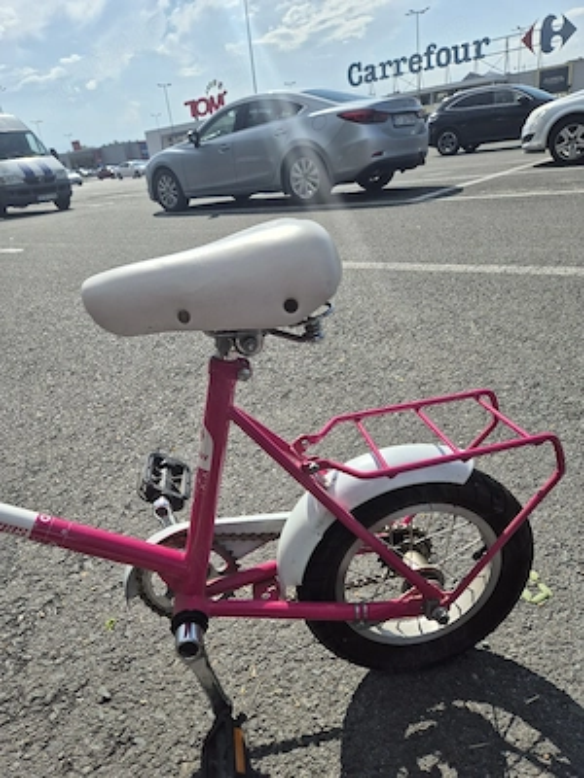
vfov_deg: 73.9
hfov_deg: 58.9
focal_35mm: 23
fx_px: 517
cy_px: 389
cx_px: 292
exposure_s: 1/3333
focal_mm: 5.4
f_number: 1.8
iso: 25
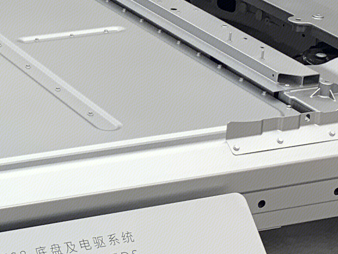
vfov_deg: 10.6
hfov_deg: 13.4
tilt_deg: -19.8
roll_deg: -0.3
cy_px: 58
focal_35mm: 139
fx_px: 1358
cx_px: -174
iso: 25
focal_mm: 4.25
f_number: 1.8
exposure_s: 1/306
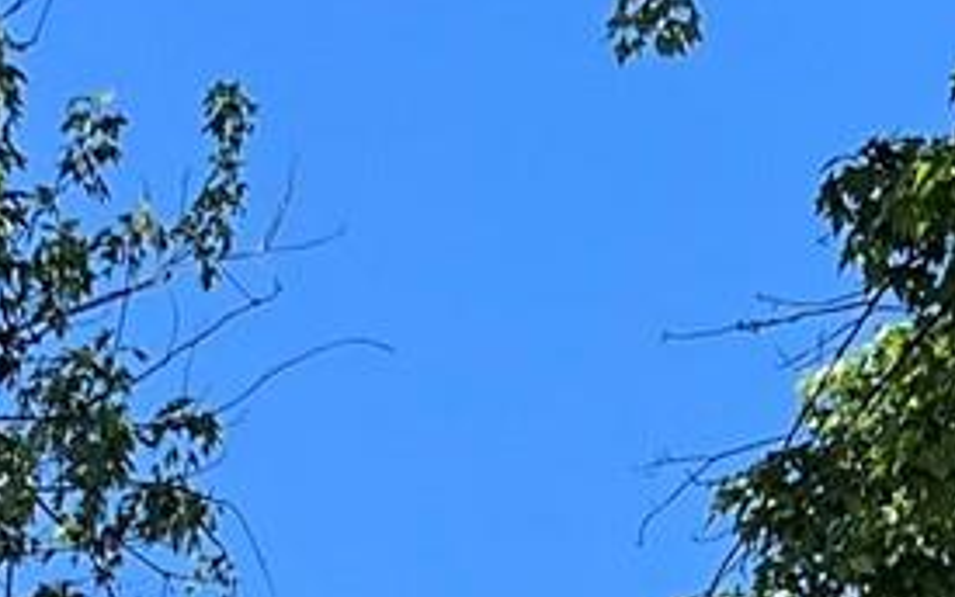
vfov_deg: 5.9
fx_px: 5337
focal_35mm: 205
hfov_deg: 10.2
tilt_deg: +10.1
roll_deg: +0.6
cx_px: 639
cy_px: 1847
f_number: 1.6
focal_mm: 5.1
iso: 50
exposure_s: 1/2062
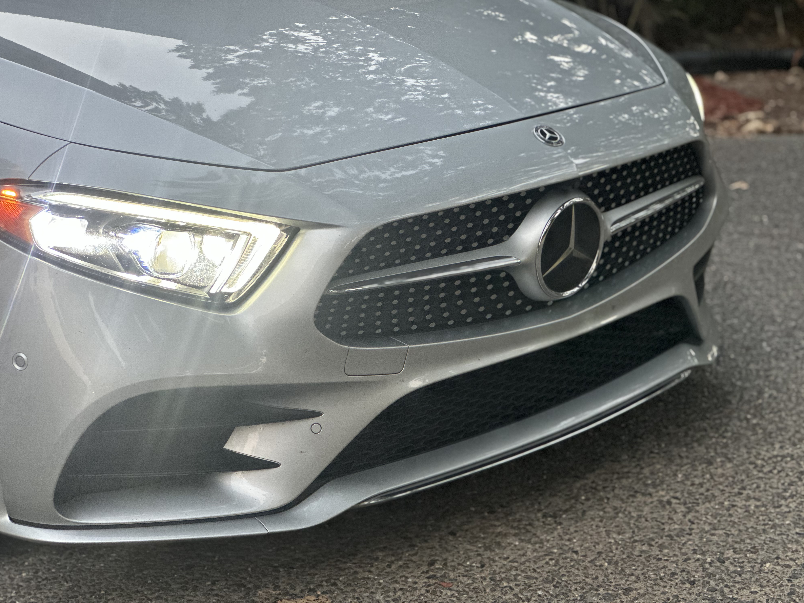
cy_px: 301
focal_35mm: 78
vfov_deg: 18.9
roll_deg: +3.5
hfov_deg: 25.0
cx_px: 399
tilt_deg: -12.8
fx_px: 1812
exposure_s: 1/40
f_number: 2.8
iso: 320
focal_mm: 9
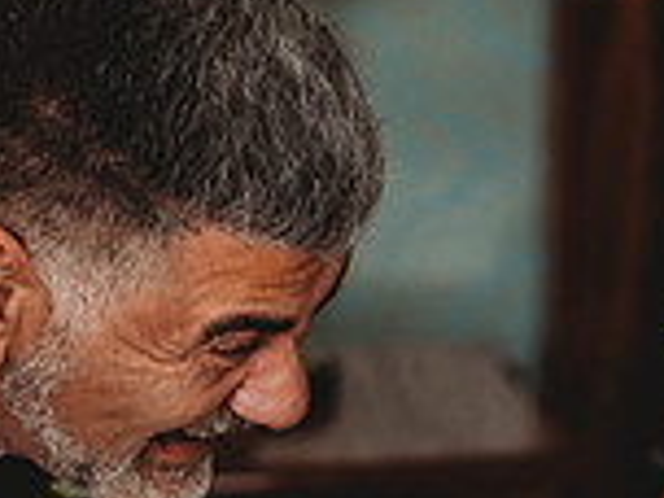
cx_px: 459
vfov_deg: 4.7
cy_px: 747
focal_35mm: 311
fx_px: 5966
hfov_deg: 6.4
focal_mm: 85
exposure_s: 1/160
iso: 1000
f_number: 1.8
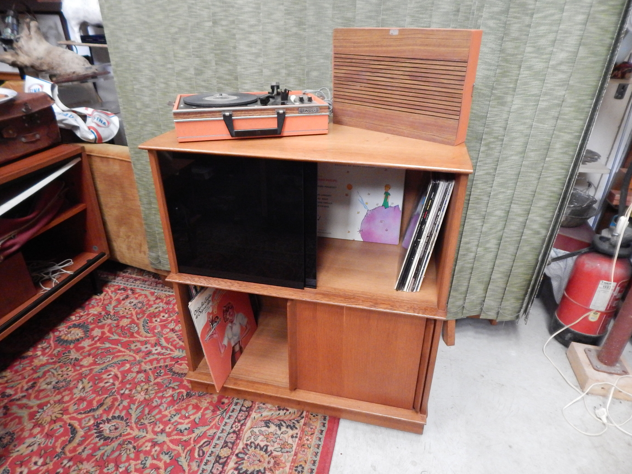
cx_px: 316
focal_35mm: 22
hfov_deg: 76.4
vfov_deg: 61.1
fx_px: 402
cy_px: 237
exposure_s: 1/5
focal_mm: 4
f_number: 3
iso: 800
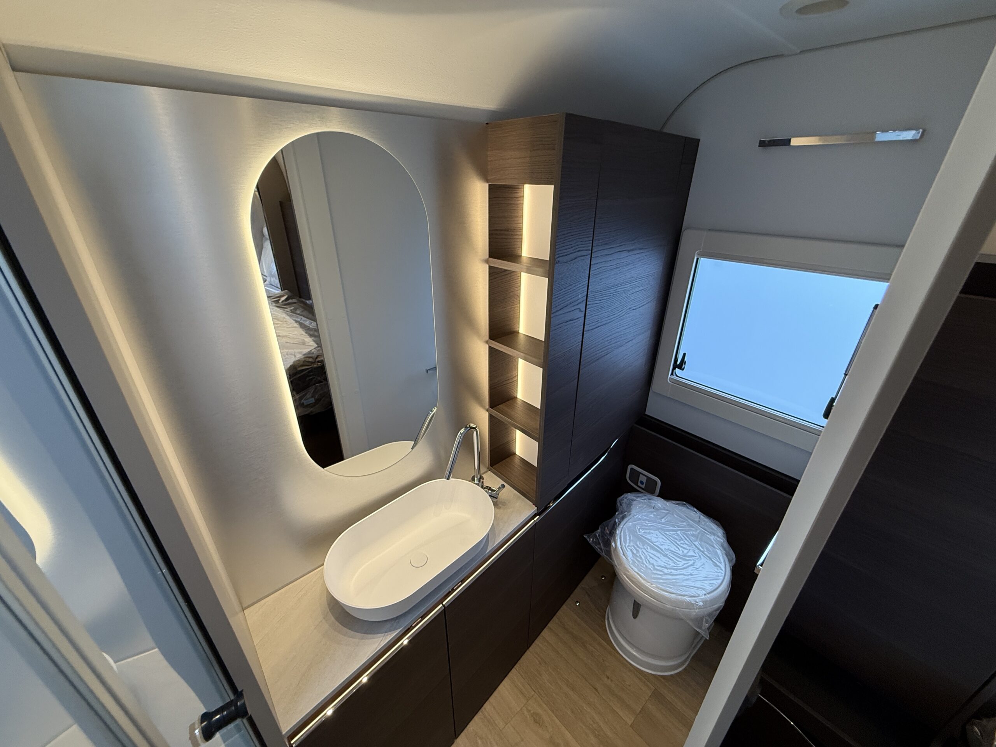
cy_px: 374
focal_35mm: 14
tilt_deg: -23.9
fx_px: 403
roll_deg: +0.6
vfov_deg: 85.7
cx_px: 498
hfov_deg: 102.1
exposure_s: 1/99
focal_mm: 2.22
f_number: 2.2
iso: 200
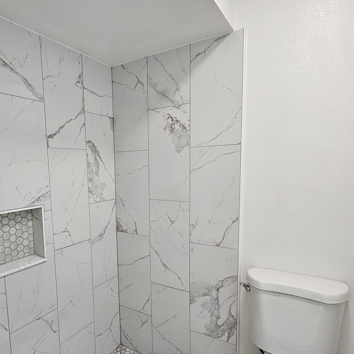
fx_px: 243
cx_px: 143
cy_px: 204
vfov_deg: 71.7
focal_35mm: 21
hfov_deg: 71.4
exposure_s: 1/60
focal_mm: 2.2
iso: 100
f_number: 2.2
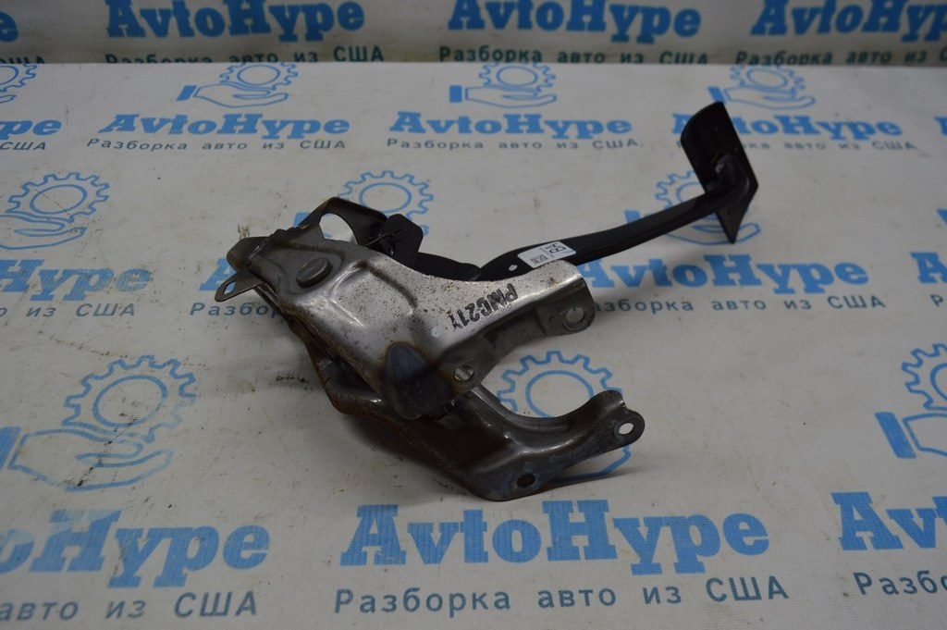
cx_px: 474
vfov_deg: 43.5
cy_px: 315
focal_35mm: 30
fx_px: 789
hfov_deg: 62.0
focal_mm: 20
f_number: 5.6
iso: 400
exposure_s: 1/125
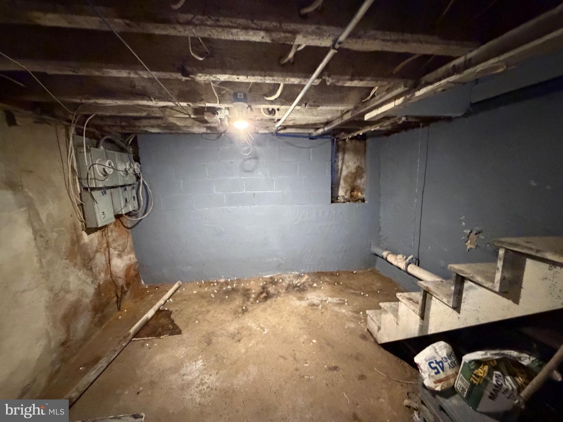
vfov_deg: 85.7
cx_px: 282
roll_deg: +1.8
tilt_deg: -10.9
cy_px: 211
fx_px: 228
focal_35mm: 14
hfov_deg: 102.1
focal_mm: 2.22
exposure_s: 1/40
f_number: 2.2
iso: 1600
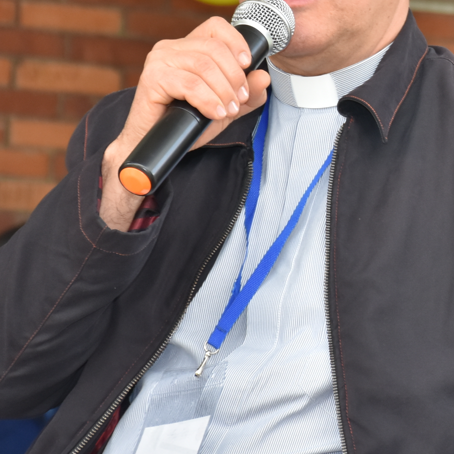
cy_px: 22
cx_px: 680
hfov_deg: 5.5
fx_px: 4704
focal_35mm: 317
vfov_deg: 5.5
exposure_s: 1/80
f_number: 7.1
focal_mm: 80
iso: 320
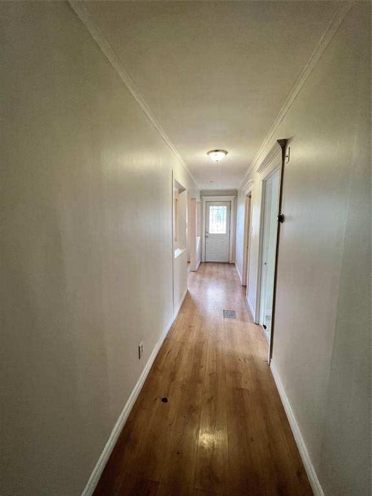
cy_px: 248
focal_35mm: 13
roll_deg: +1.8
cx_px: 186
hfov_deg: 89.9
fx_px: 186
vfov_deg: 106.2
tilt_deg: -7.5
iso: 200
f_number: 1.8
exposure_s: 1/60
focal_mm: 1.57
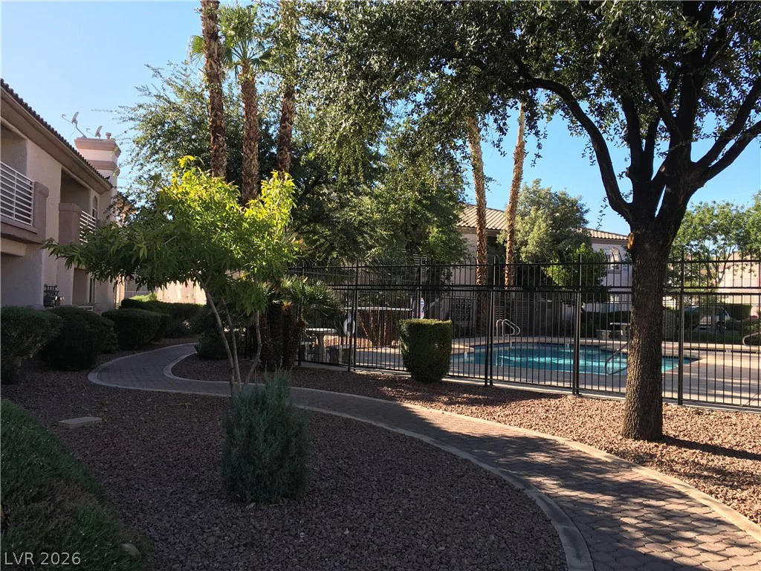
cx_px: 380
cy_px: 286
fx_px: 638
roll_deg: -1.1
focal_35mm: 29
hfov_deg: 61.7
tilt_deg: +2.4
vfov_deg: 48.2
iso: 25
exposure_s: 1/534
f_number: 2.2
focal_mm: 4.15
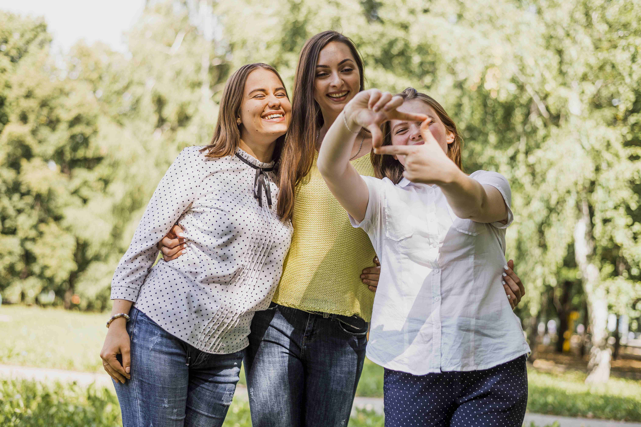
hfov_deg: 39.6
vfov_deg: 27.0
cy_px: 214
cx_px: 320
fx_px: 890
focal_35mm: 50
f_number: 2.2
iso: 100
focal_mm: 50
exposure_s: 1/800
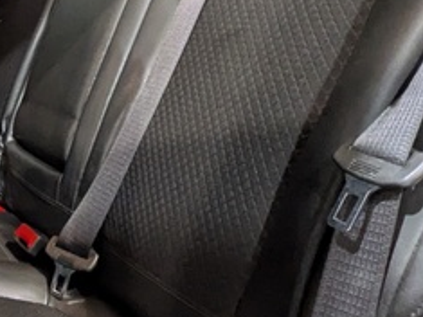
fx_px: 745
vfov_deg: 24.0
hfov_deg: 26.8
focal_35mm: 61
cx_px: -124
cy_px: 128
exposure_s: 1/24
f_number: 2.2
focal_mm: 1.83
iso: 218
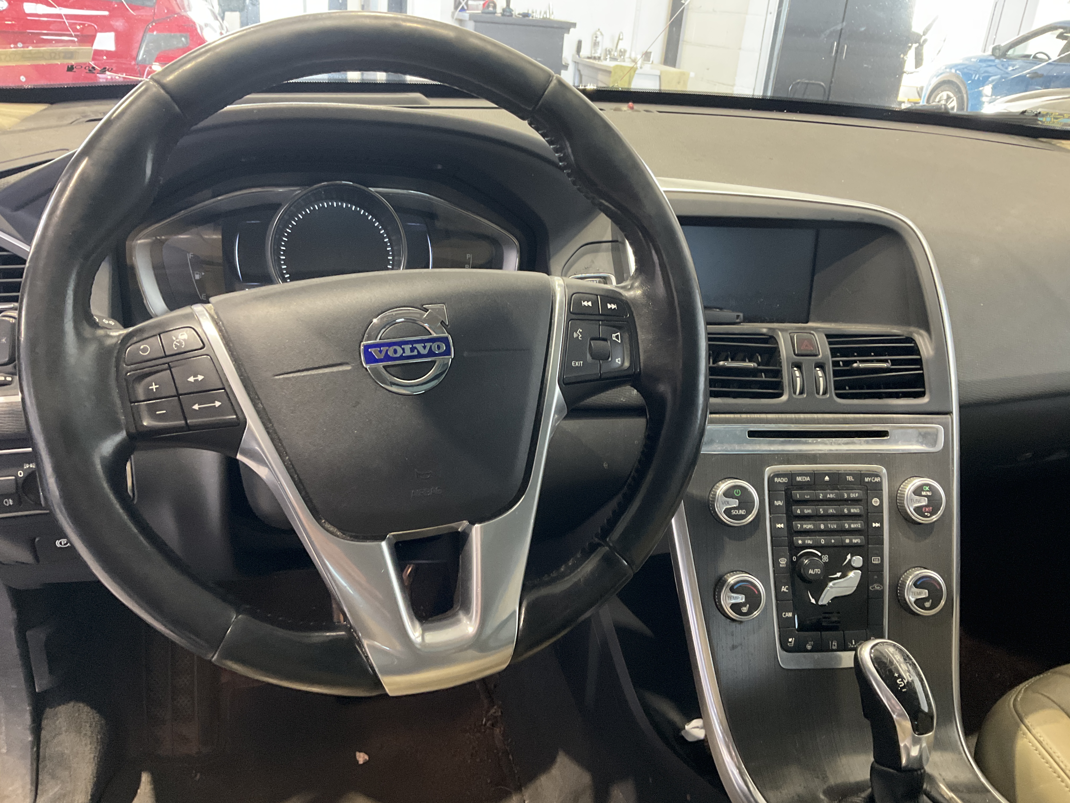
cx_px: 535
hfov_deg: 61.7
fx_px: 896
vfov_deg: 48.2
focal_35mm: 29
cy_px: 402
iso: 250
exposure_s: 1/40
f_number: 1.8
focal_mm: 3
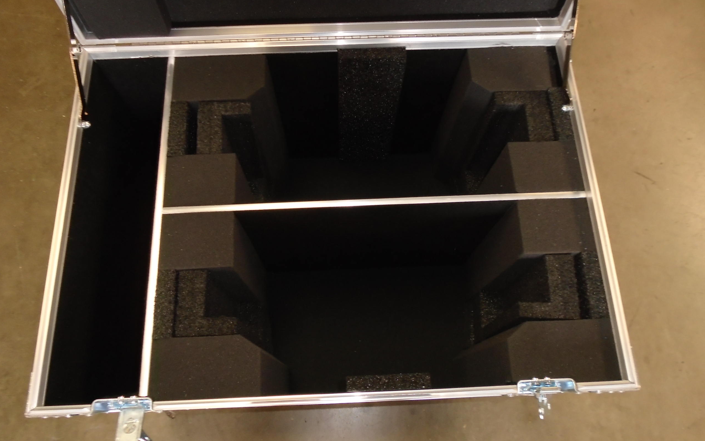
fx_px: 538
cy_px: 203
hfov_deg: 66.5
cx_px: 351
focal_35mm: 28
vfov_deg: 44.5
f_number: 3.2
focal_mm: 4.6
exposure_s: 1/30
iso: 200
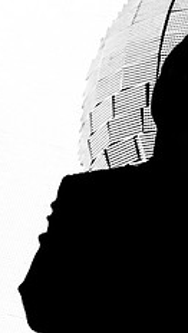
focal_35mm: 137
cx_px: 109
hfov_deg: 8.9
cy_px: 174
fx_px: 1213
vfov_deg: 15.6
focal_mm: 35
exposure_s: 1/125
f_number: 4
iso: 800
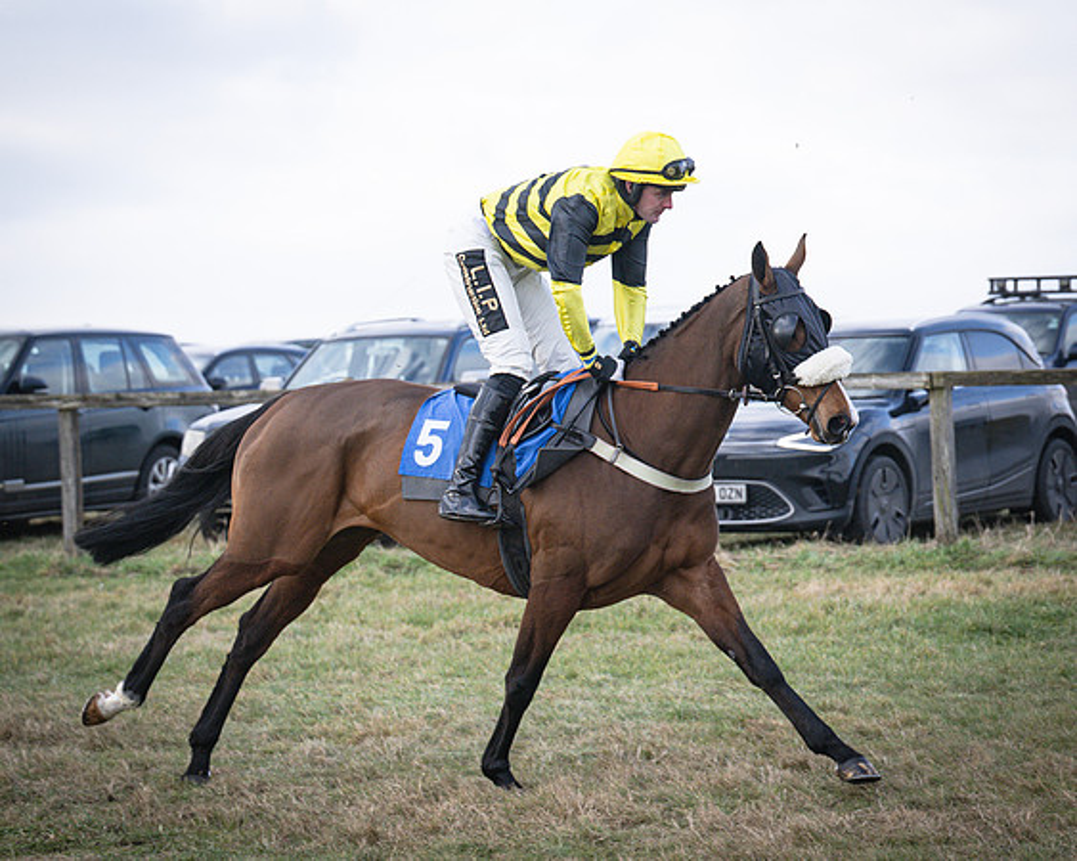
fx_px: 3770
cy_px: 430
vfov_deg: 13.0
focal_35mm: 118
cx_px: 647
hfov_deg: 16.2
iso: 400
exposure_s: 1/1600
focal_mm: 70
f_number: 4
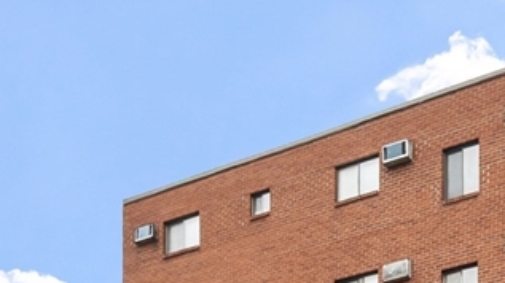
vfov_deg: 15.5
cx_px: 542
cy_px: 433
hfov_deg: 27.5
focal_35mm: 71
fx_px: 950
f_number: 8
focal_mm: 14
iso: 100
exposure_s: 1/80
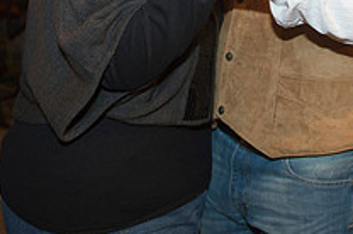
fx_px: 656
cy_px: -64
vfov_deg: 18.9
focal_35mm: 67
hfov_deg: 29.9
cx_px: 231
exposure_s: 1/80
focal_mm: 24
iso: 1600
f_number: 2.8
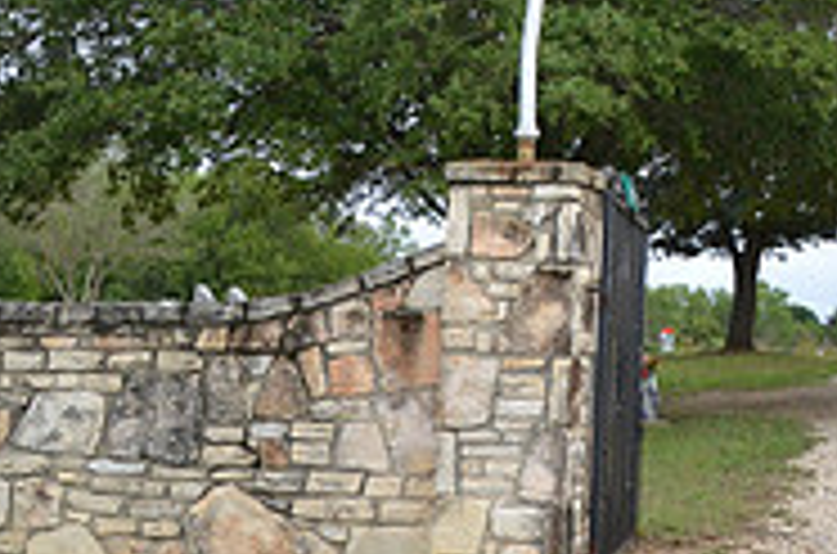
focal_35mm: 80
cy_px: -221
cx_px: 1053
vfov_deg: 15.9
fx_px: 1845
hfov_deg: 23.0
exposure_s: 1/100
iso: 400
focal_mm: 17
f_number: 5
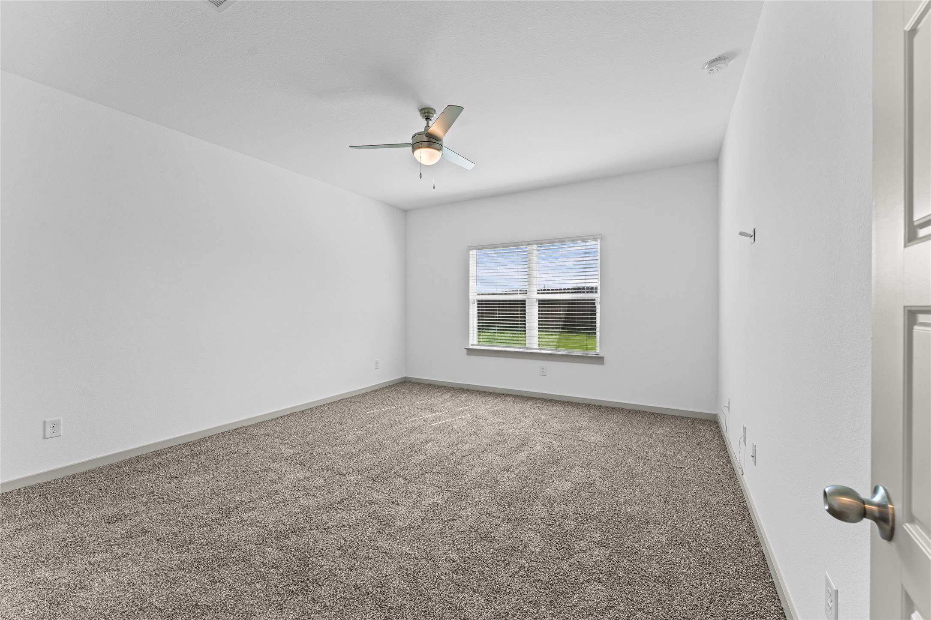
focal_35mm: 14
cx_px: 466
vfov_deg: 81.2
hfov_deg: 104.3
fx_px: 362
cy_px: 310
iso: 400
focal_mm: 14
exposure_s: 1/5
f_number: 8
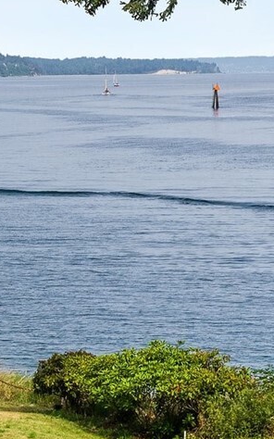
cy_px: 79
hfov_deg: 10.1
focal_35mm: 124
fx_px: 1482
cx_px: 463
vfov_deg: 16.7
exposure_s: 1/500
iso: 500
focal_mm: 34
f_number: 8
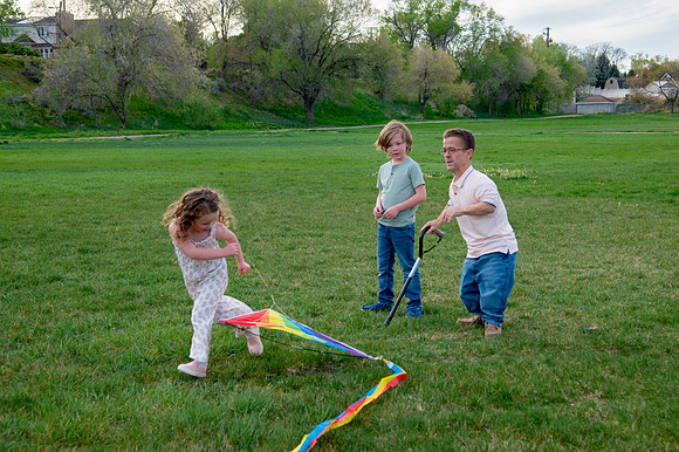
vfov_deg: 23.3
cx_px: 361
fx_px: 1095
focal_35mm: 58
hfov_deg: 34.4
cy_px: 189
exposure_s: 1/500
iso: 200
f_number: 5
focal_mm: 50
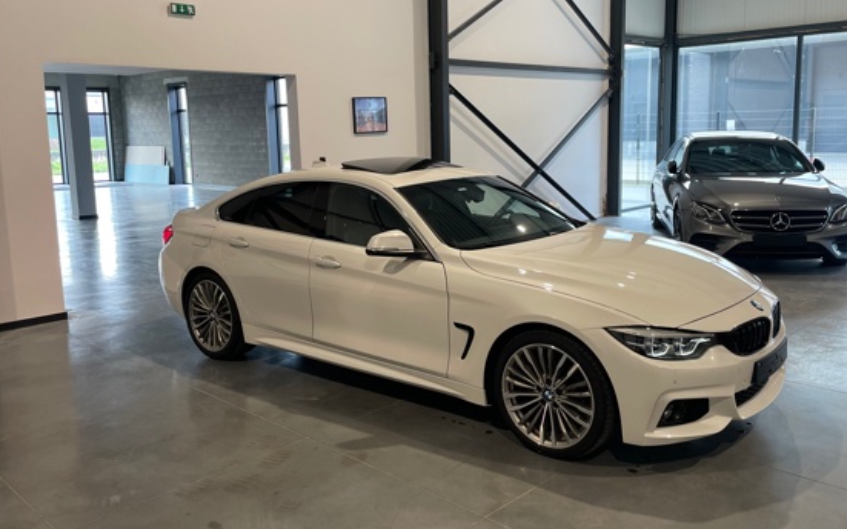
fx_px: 738
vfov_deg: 39.4
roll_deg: +1.2
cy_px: 245
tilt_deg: -9.0
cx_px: 427
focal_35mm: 32
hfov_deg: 59.7
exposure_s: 1/100
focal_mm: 4.2
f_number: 1.6
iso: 80
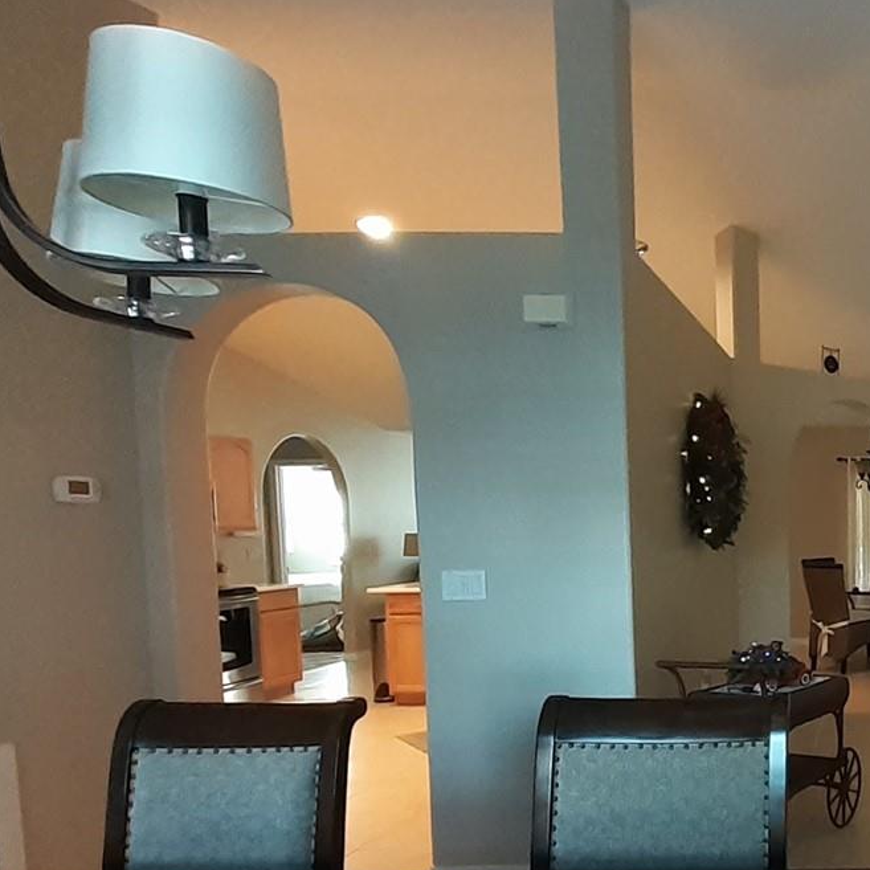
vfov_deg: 55.8
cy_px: 599
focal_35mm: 28
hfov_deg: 46.0
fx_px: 796
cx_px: 908
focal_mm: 1.13
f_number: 2.2
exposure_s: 1/25
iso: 320
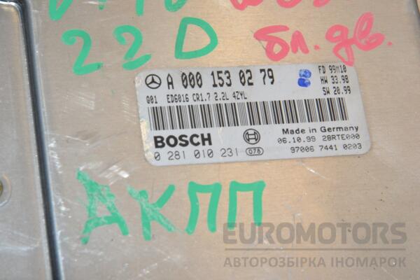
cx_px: 210
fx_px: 700
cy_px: 140
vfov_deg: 22.6
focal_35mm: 60
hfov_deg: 33.4
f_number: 10
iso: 800
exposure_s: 1/200
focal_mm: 40
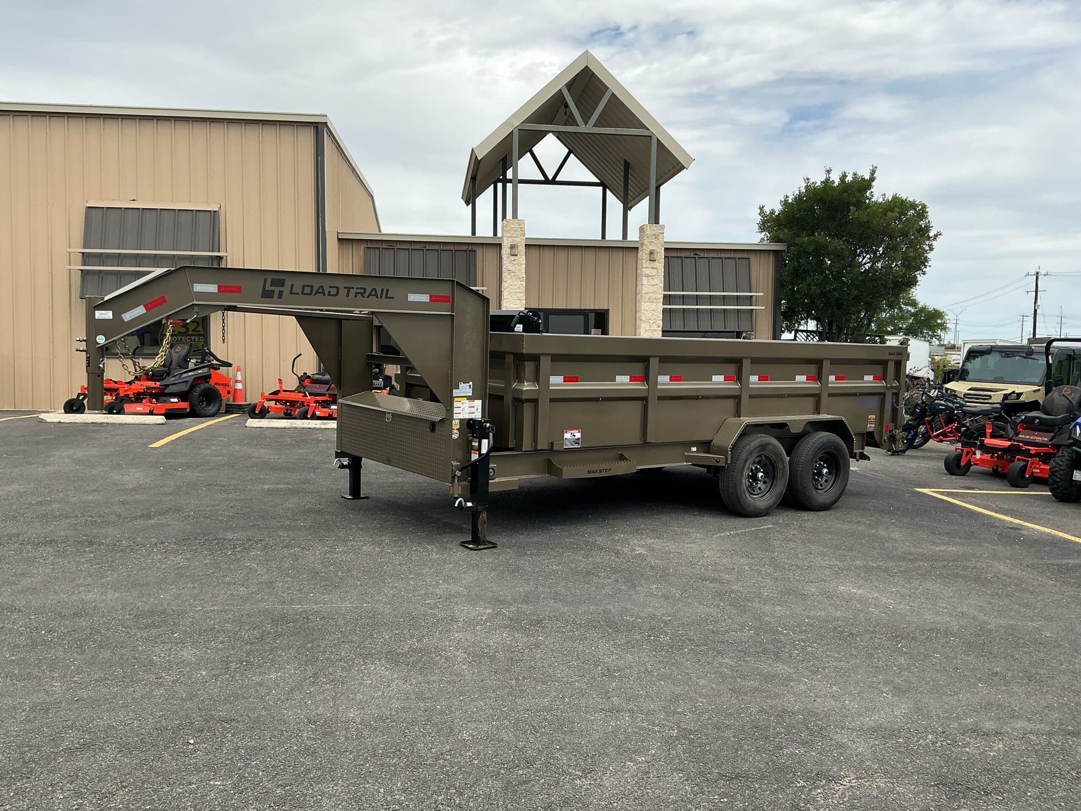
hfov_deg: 61.7
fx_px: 906
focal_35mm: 29
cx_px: 540
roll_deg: +0.3
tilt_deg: -1.5
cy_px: 406
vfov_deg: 48.2
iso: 25
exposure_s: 1/1848
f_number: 1.8
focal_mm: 3
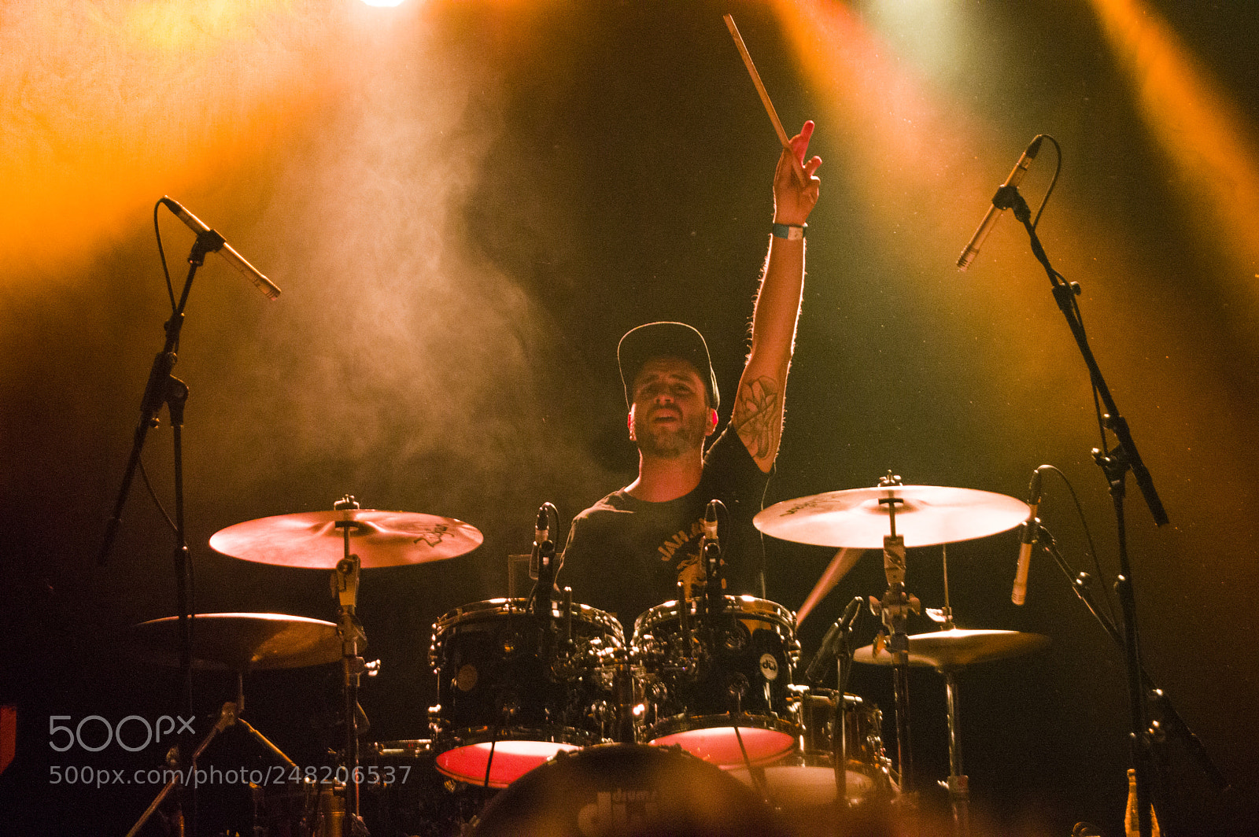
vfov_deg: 16.5
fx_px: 2883
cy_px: 418
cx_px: 630
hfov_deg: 24.6
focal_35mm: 82
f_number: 5.6
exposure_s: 1/30
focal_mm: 55
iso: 3200
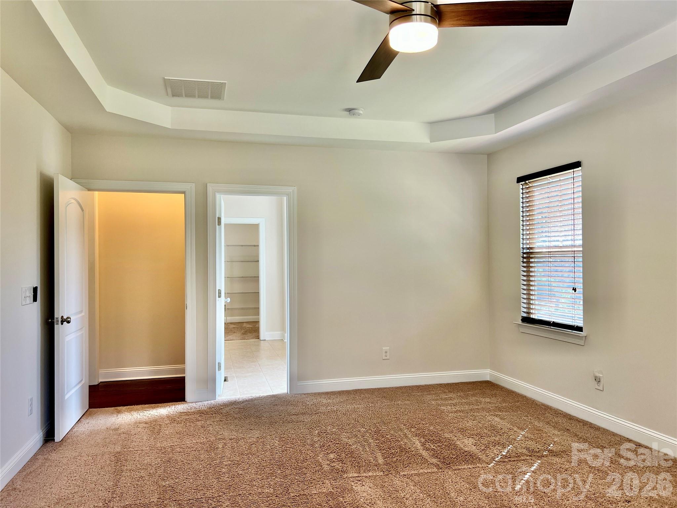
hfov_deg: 67.3
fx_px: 508
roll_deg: +0.4
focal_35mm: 26
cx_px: 338
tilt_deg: +0.5
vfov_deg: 53.1
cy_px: 254
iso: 80
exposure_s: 1/120
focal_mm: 5.7
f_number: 1.5
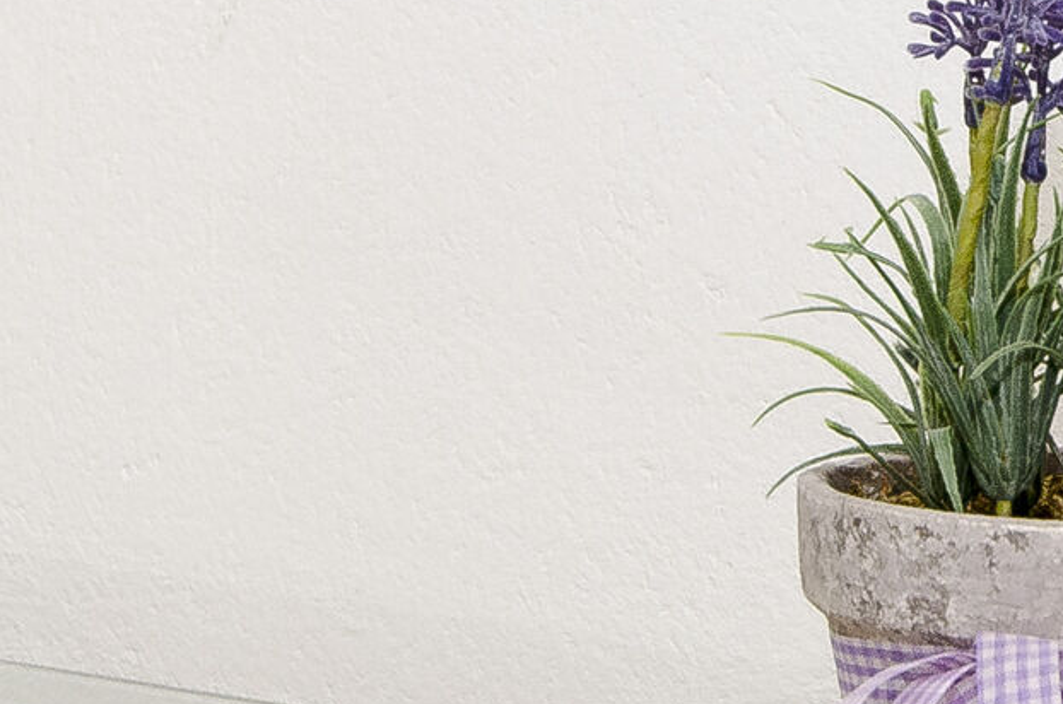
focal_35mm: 135
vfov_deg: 10.0
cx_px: 1381
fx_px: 3978
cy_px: 28
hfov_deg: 14.6
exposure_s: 1/200
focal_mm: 20
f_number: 8
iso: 640
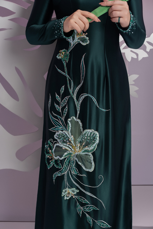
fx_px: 351
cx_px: 76
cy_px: 114
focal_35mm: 55
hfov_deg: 24.6
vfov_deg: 36.2
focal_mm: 55
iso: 200
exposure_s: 1/160
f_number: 6.3
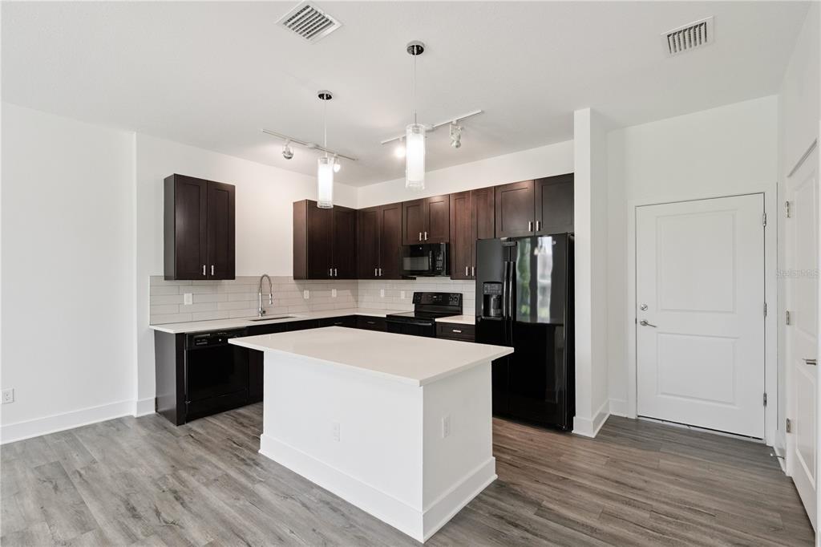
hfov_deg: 96.8
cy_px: 274
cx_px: 410
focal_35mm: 16
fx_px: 365
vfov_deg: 73.7
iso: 2000
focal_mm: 16
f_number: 10
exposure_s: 1/60
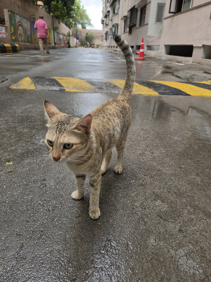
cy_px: 141
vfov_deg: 73.9
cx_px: 106
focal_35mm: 23
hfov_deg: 58.9
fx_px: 187
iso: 80
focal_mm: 5.4
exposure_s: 1/100
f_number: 1.8
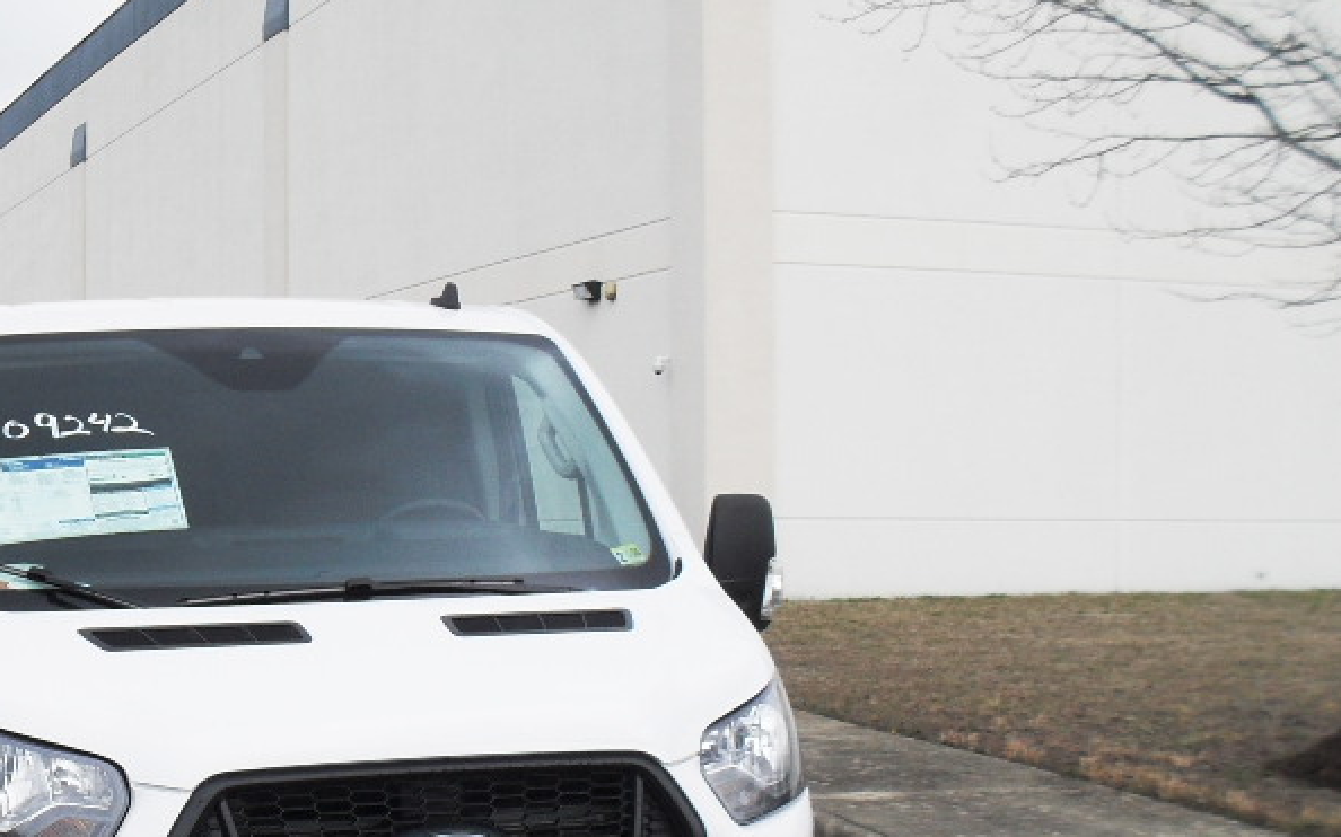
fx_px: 2339
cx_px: 321
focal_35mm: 64
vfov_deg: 20.1
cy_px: 661
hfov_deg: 31.4
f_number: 8.4
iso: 100
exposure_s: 1/125
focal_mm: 6.3
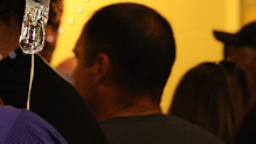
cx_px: -11
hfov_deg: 10.3
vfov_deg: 5.8
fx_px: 1411
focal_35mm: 208
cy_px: -53
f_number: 5.6
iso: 1250
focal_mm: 75
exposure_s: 1/60
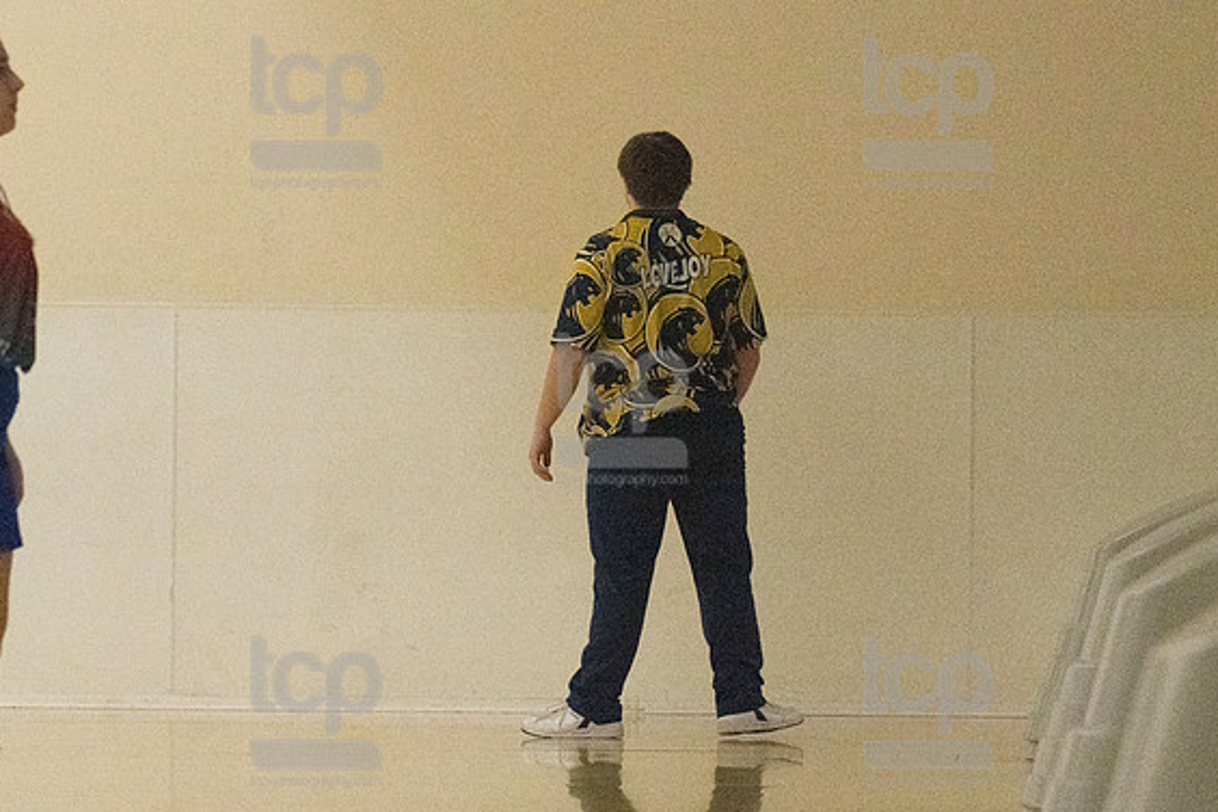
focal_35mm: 185
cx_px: 622
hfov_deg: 11.1
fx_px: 6259
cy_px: 410
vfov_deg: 7.4
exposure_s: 1/1250
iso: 10000
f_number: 4.5
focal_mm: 120
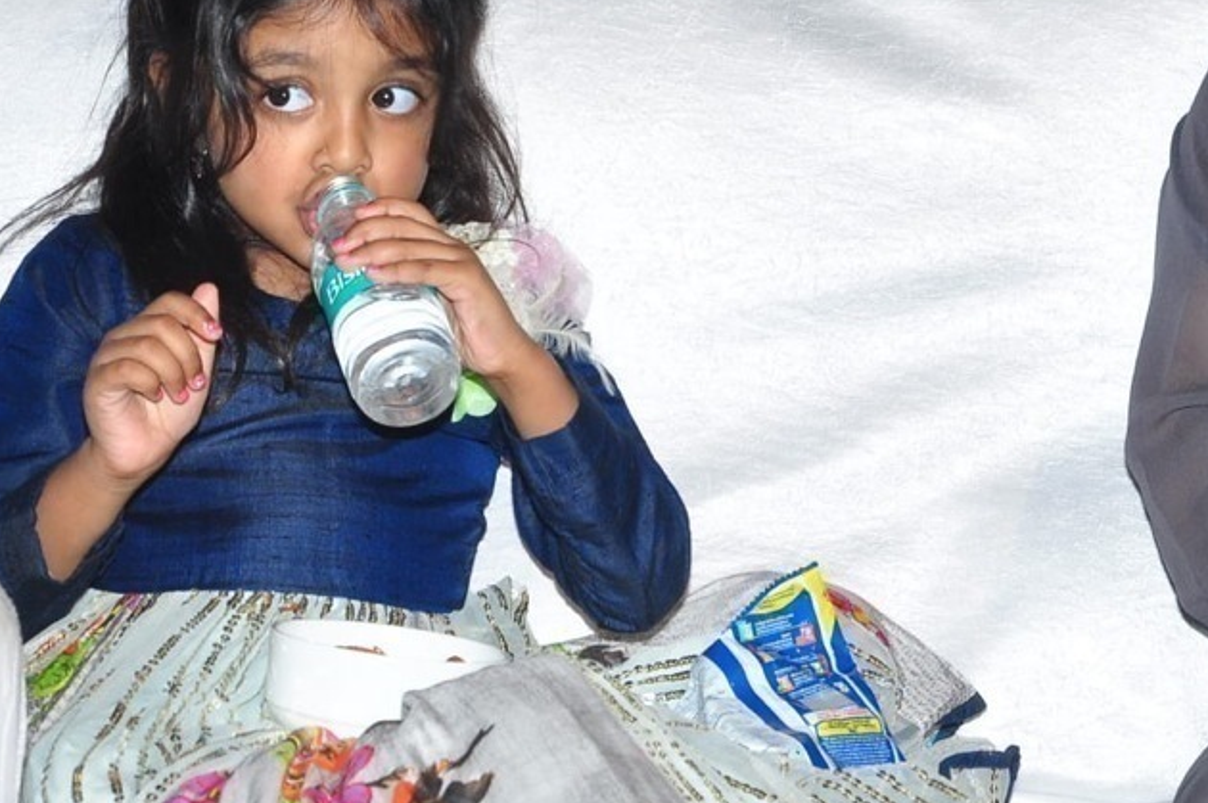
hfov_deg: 10.7
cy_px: 197
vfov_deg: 7.1
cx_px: 1124
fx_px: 6437
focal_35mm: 192
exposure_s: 1/125
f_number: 9
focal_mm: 62
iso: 400
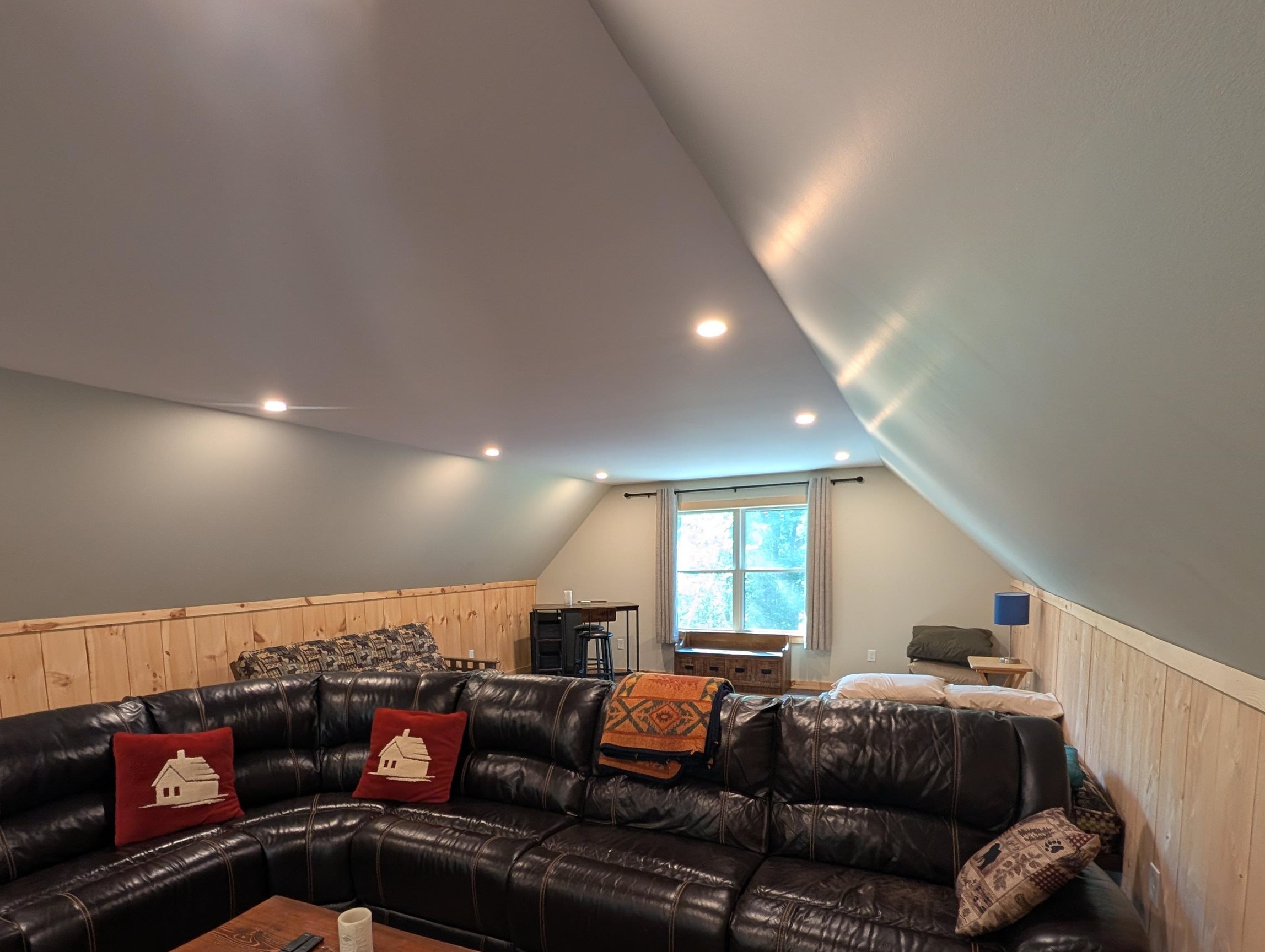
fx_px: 586
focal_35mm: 16
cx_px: 593
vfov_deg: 76.0
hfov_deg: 94.3
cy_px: 627
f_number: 1.7
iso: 90
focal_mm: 2.02
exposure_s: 1/40
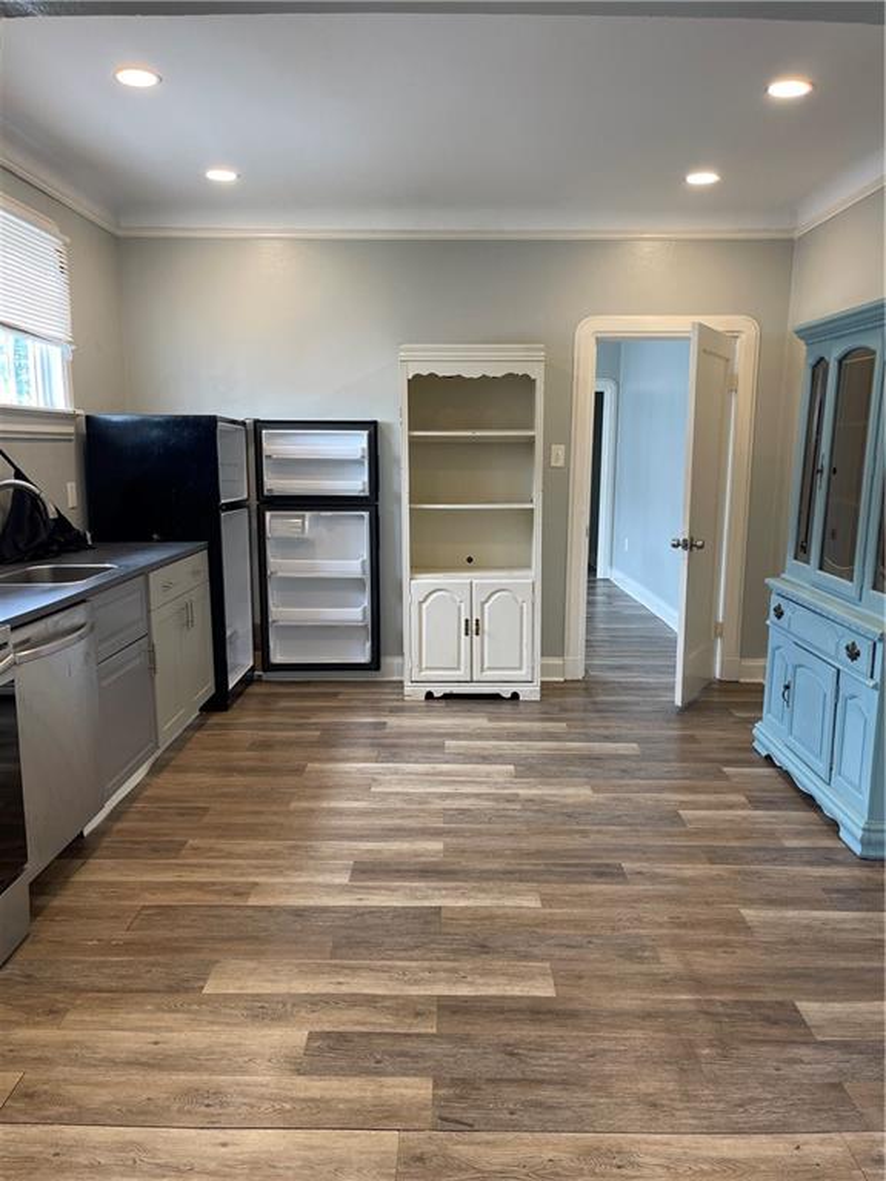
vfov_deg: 69.4
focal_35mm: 25
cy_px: 590
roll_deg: -0.4
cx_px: 443
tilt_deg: -10.1
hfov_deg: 54.9
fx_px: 853
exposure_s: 1/120
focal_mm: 5.1
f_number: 1.6
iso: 100
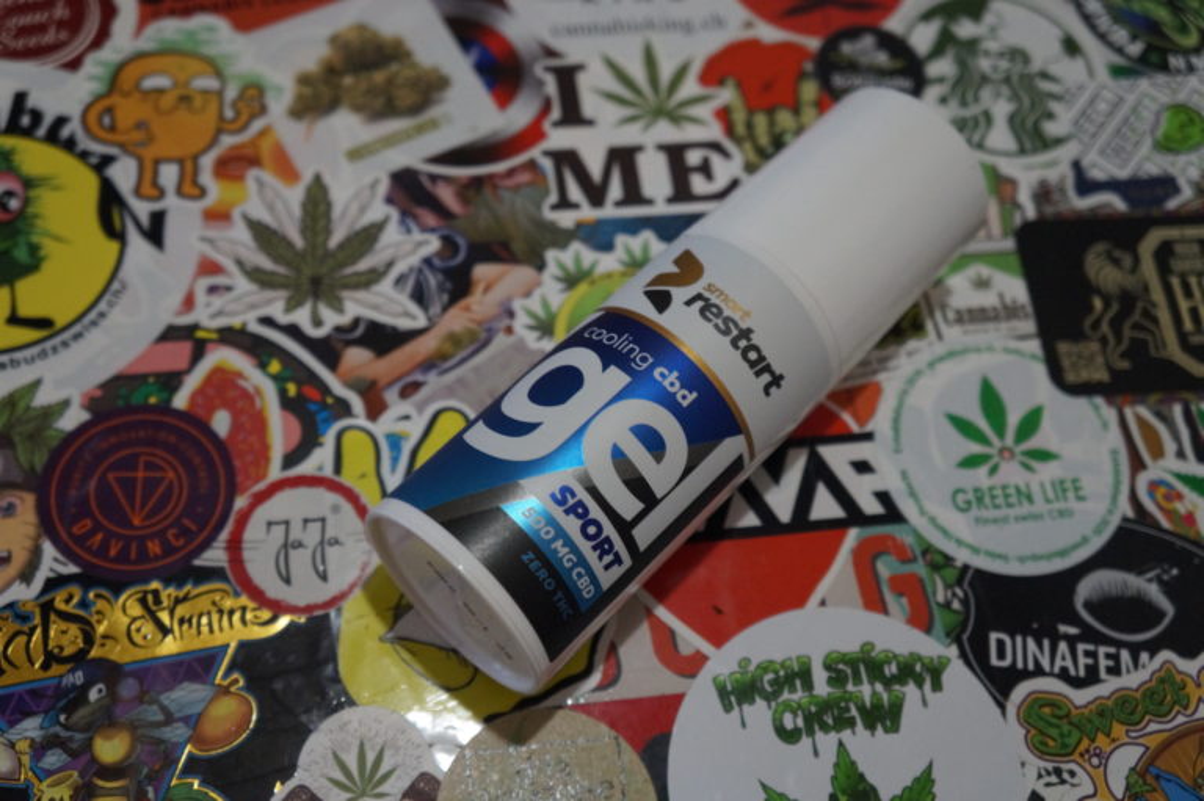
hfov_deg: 46.4
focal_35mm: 42
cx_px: 602
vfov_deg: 31.9
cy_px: 400
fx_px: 1404
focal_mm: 28
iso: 2000
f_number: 4
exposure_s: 1/160
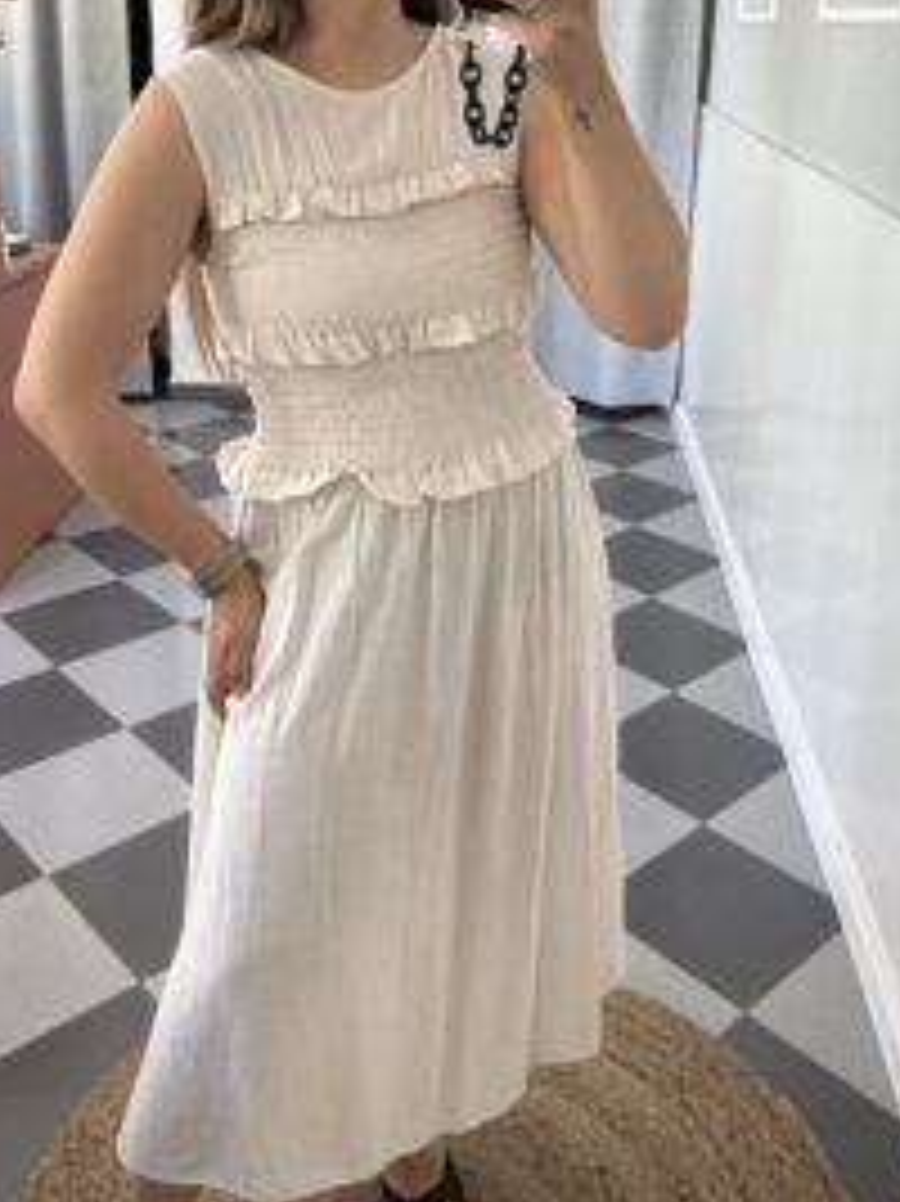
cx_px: 441
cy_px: 383
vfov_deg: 50.3
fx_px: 1249
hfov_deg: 39.6
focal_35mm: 36
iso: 160
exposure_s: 1/121
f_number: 1.78
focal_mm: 6.76
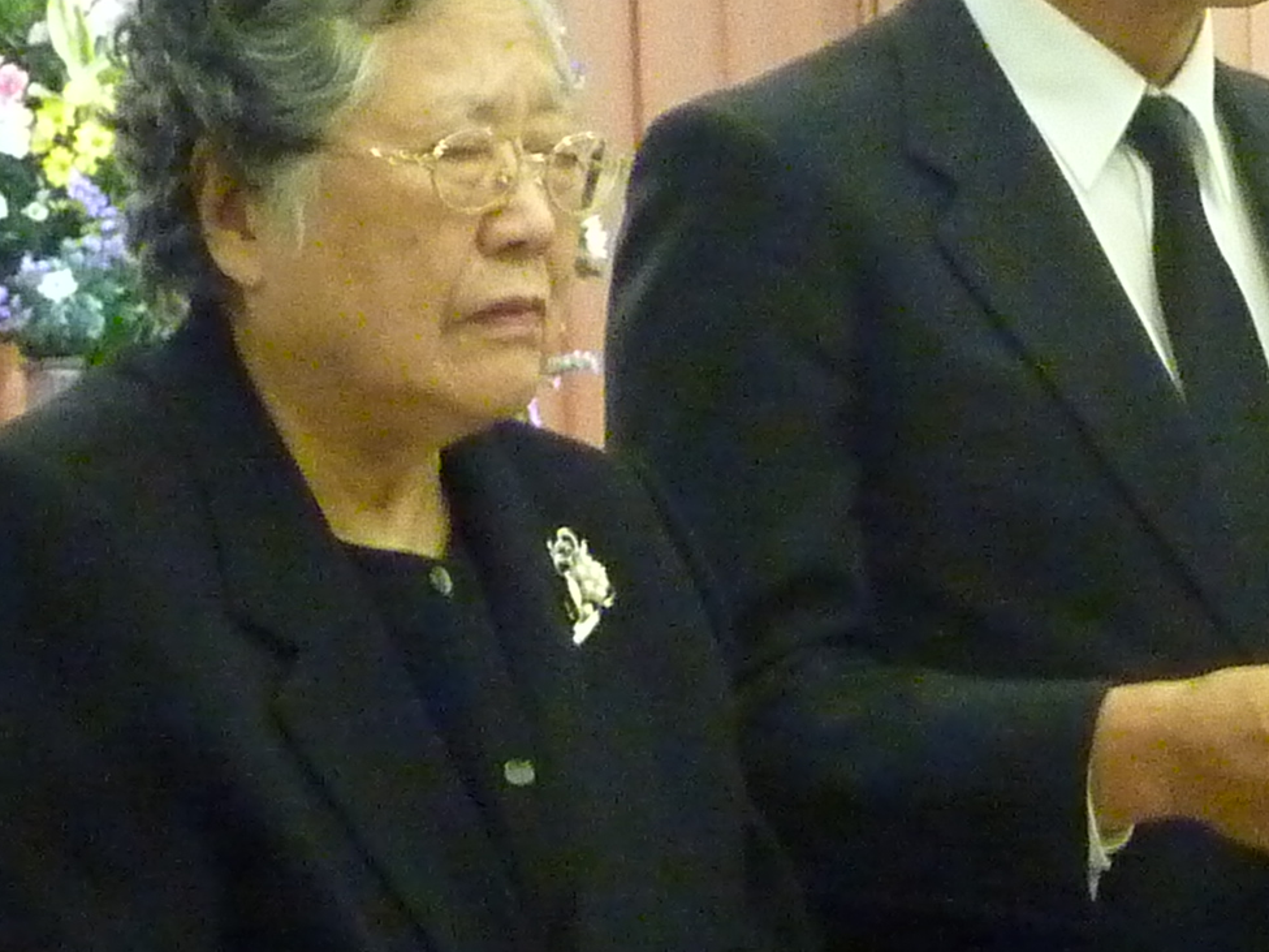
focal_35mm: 168
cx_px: 1044
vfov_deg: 8.8
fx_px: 6158
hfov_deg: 11.7
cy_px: 382
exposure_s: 1/20
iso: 800
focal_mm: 7.3
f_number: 3.7
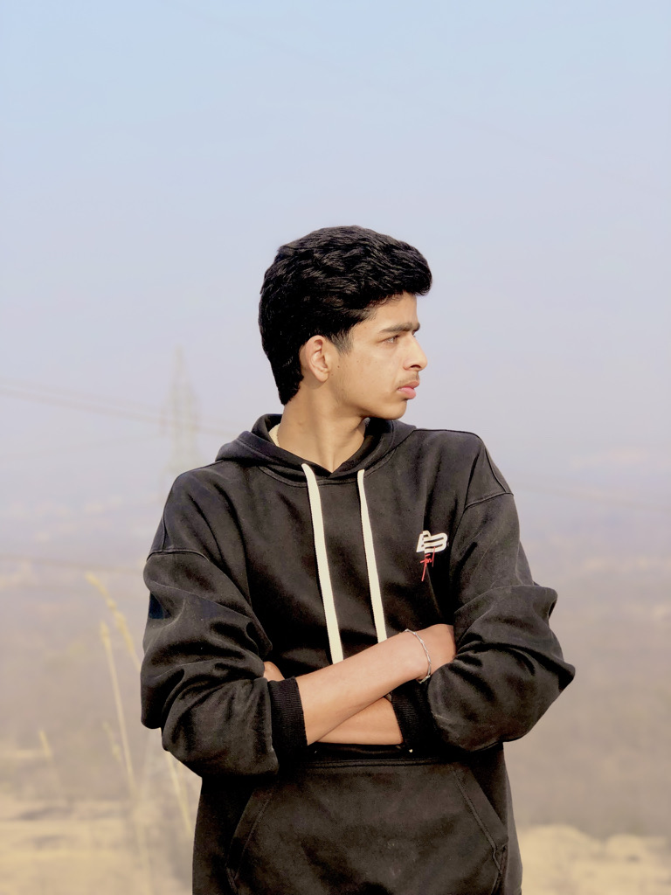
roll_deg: +3.4
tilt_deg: -2.3
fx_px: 1473
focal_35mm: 57
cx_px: 336
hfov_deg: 25.7
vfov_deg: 33.8
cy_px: 448
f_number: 2.8
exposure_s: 1/291
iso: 20
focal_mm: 6.6
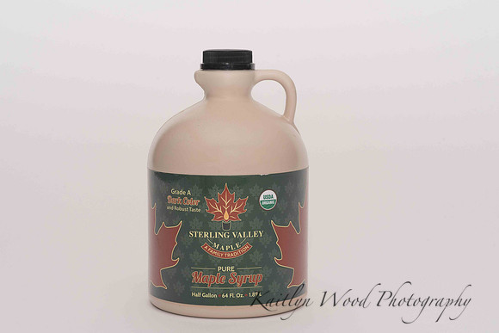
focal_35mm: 88
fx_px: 1218
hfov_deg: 23.2
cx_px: 250
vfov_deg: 15.6
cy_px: 166
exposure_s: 1/100
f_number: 13
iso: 400
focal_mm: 85
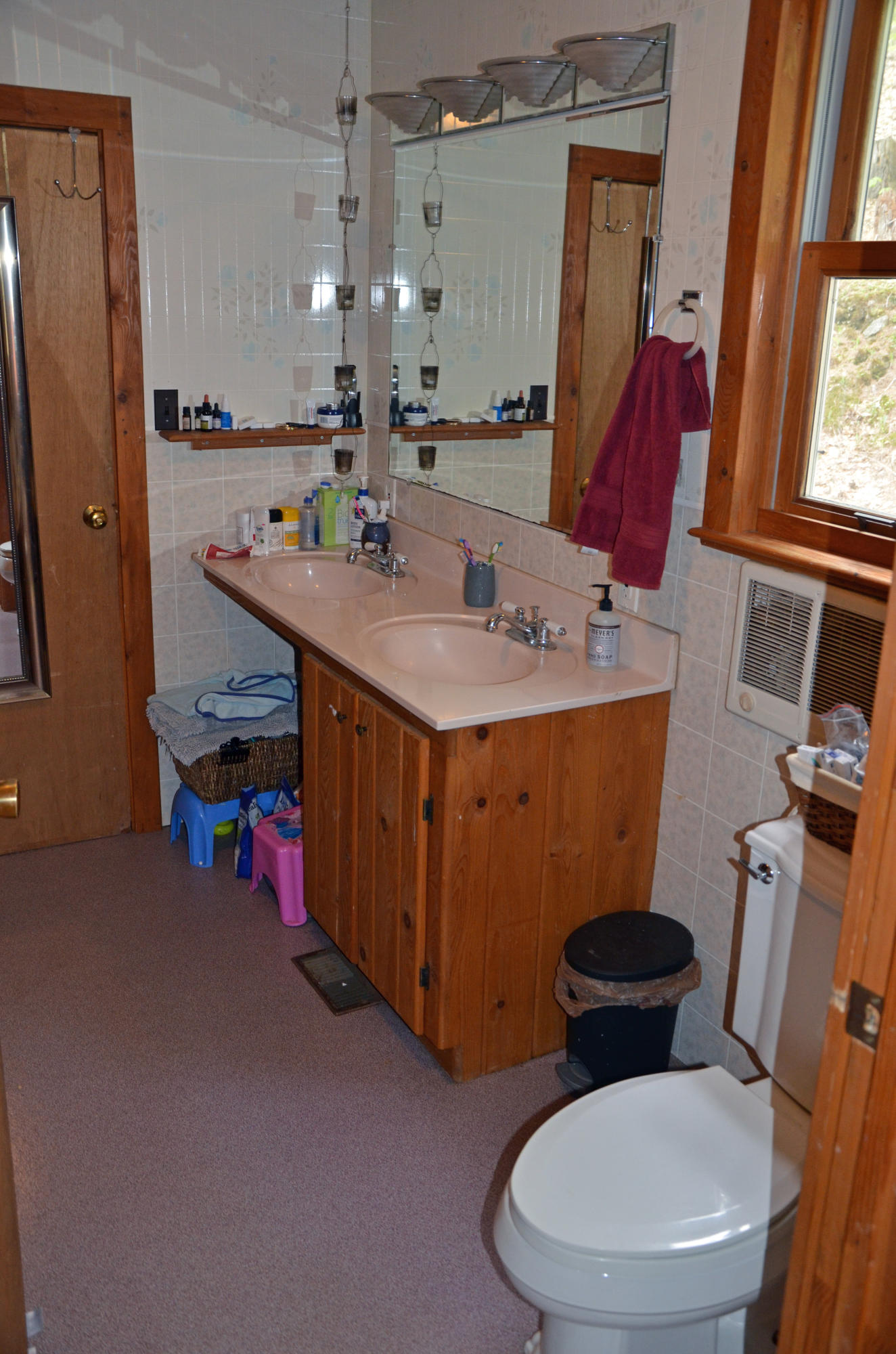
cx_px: 448
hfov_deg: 41.5
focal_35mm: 32
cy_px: 677
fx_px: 1182
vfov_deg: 59.6
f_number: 3.8
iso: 800
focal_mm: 21
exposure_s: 1/60
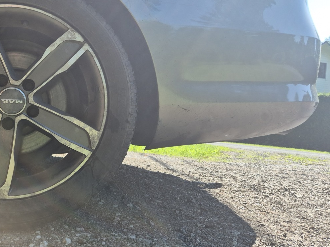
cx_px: 92
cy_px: 118
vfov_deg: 38.7
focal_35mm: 37
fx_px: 353
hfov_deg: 48.6
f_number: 1.8
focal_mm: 5.4
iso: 25
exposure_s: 1/692
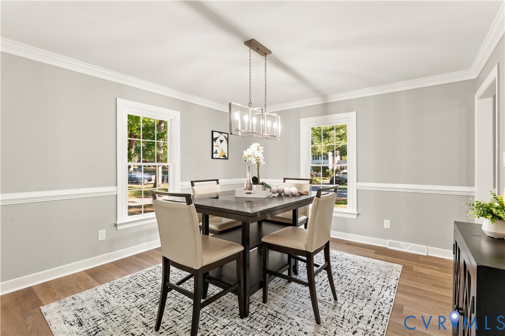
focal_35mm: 16
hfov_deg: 96.8
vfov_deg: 73.7
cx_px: 252
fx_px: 224
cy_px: 168
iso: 1000
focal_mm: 16
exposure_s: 1/6
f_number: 9
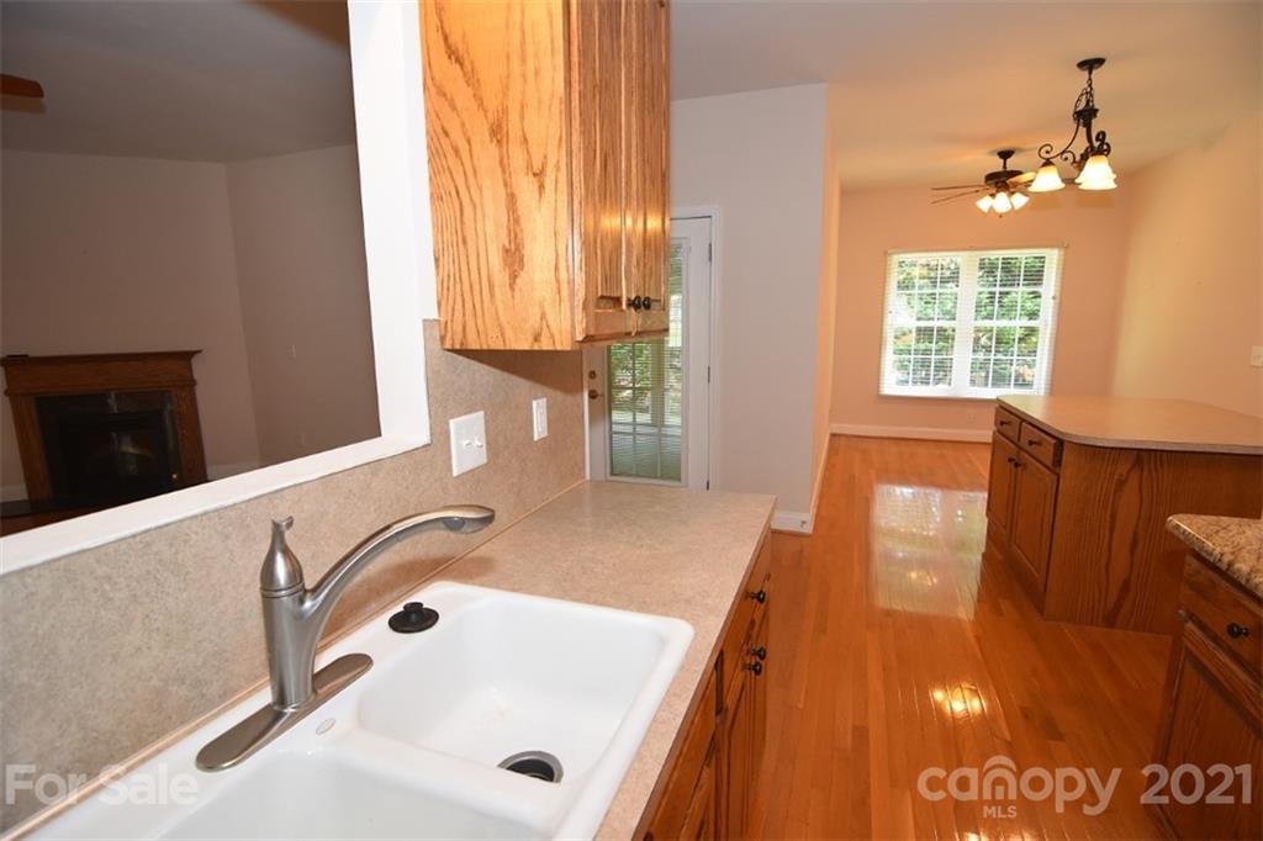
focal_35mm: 16
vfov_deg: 72.0
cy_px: 420
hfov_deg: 95.0
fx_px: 579
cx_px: 632
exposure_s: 1/60
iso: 450
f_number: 4
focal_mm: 11
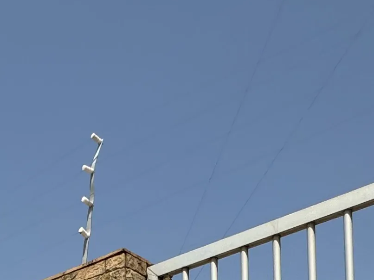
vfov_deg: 16.7
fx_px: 757
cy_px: 534
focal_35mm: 70
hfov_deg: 26.4
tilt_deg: +5.0
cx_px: 7
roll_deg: +0.0
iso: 40
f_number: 2.2
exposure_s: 1/2874
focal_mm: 2.22
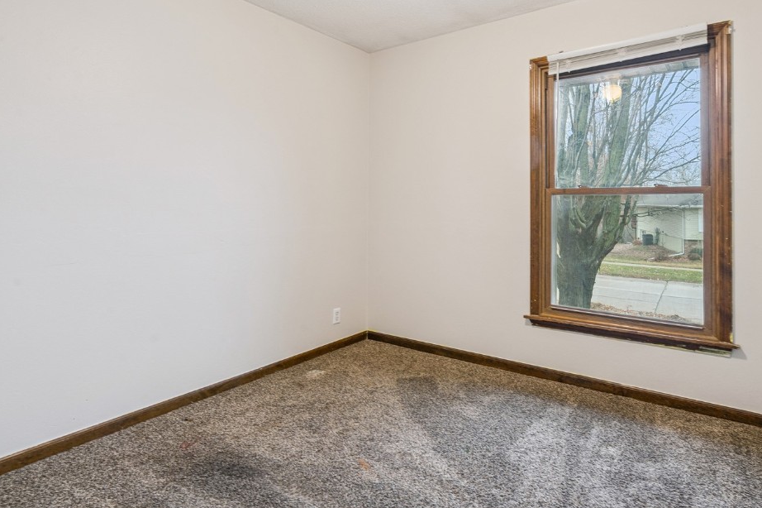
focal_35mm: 20
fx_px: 423
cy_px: 198
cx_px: 447
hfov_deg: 83.2
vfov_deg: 61.2
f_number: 10
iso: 400
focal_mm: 16
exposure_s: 1/1.67
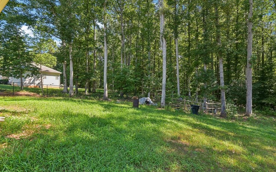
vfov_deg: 67.9
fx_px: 128
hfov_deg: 94.4
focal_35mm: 17
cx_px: 138
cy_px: 90
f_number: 8
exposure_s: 1/80
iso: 200
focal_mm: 16
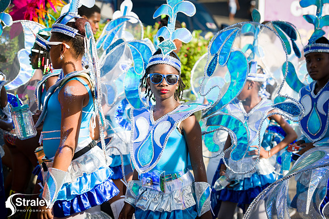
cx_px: 164
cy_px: 110
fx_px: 959
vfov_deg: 13.0
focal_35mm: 105
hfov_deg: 19.5
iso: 100
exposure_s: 1/200
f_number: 5.6
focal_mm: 105
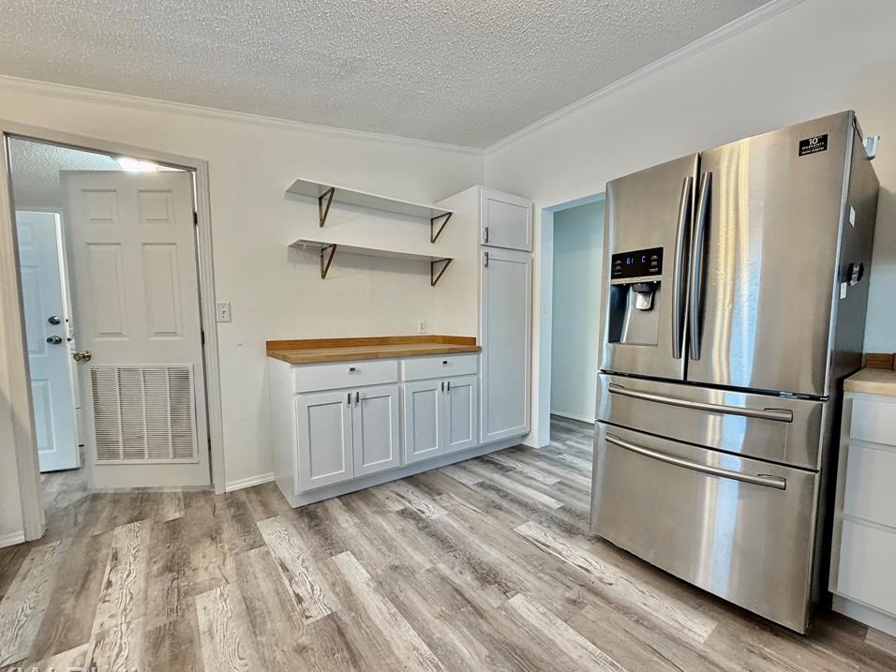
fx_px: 388
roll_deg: +0.3
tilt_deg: -4.0
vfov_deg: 81.7
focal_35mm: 15
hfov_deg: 98.1
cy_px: 350
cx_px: 465
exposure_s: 1/60
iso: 250
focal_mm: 2.22
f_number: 2.2
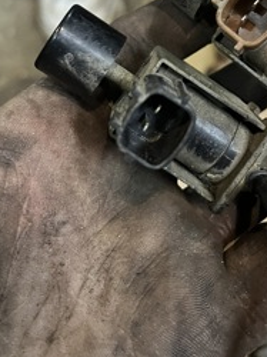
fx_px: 515
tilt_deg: -59.8
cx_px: 166
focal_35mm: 50
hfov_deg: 29.0
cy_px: 50
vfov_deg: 36.3
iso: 640
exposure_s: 1/25
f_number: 1.6
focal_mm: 5.1
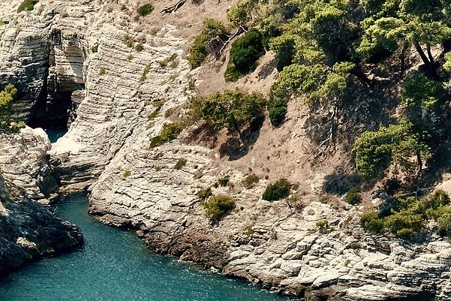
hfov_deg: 5.1
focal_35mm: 403
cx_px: -20
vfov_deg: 3.4
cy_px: 147
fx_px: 5050
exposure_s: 1/160
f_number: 9
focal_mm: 67.1
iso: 400
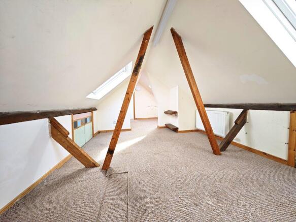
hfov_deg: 110.5
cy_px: 111
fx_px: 103
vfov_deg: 94.5
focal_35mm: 12
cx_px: 148
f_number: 1.8
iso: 50
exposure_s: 1/109
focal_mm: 2.03
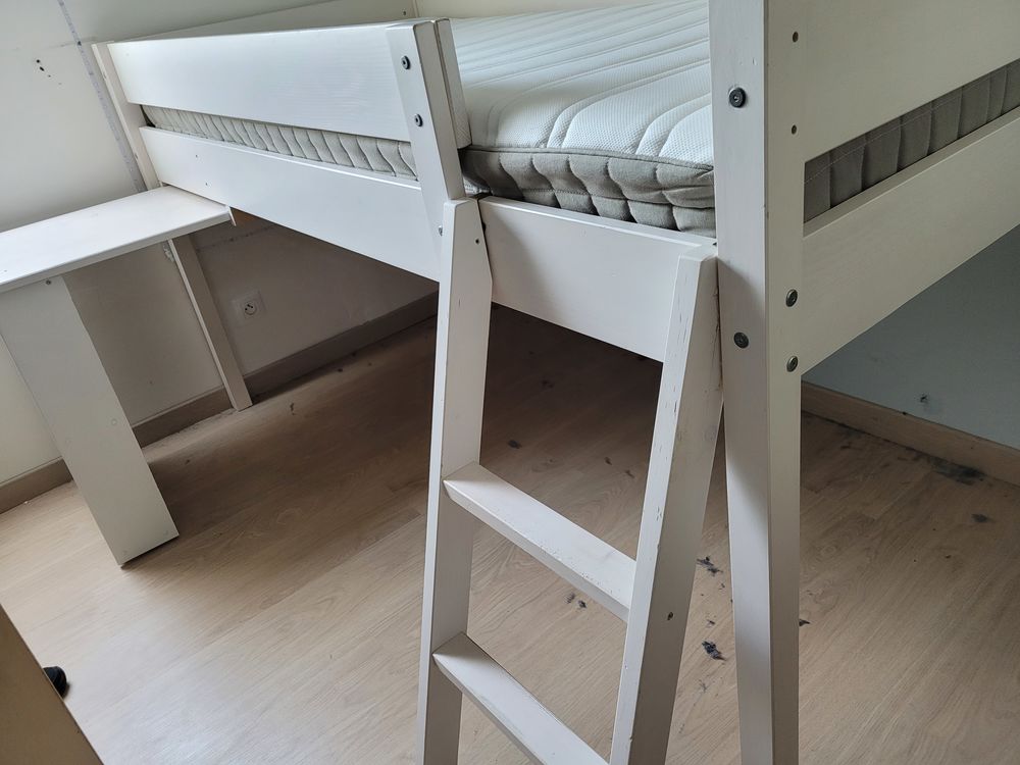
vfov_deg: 53.1
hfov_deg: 67.3
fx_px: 766
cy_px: 382
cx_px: 510
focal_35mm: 26
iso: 250
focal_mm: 5.4
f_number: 1.8
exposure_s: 1/50
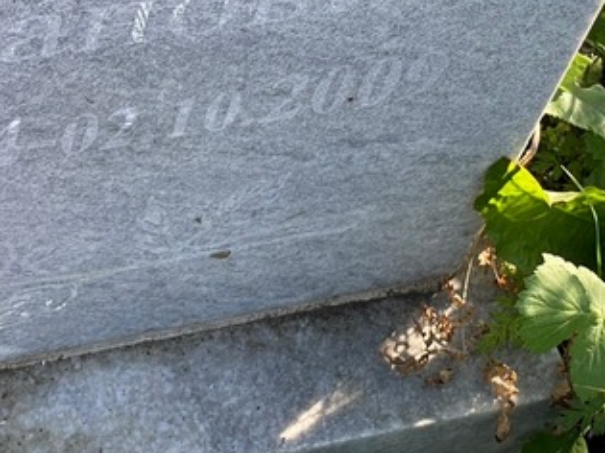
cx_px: 121
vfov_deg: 11.1
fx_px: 2306
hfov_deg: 14.9
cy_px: -23
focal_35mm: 132
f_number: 2
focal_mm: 6
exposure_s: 1/254
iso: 20
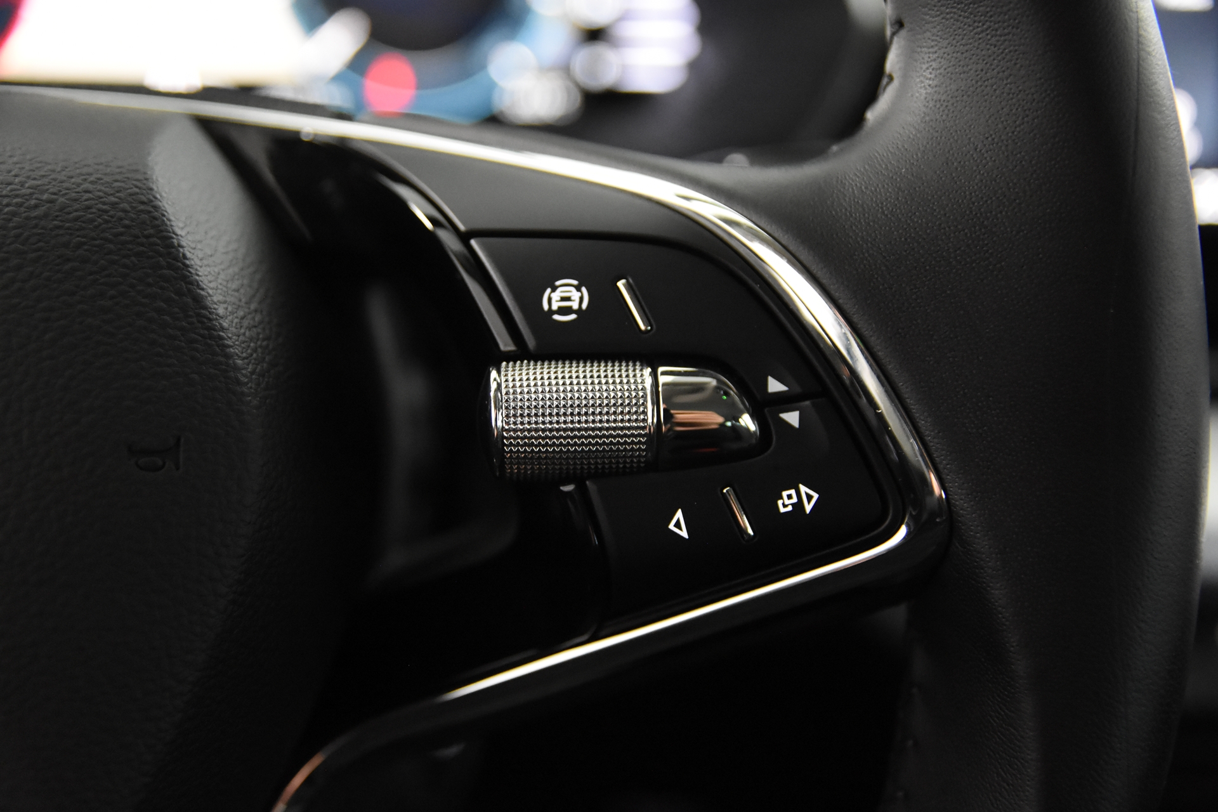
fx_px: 1928
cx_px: 609
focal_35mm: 57
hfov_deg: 35.1
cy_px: 406
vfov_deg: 23.8
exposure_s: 1/60
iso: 4500
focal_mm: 38
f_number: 3.5
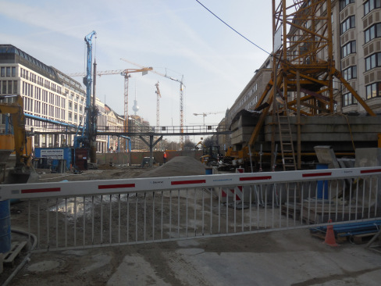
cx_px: 190
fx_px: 330
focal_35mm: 30
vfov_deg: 46.8
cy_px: 143
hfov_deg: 60.0
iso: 125
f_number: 3.2
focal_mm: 5.3
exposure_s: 1/1250
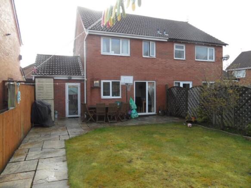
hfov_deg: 71.6
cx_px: 126
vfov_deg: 56.8
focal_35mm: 24
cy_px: 94
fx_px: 174
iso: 80
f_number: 3.2
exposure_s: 1/250
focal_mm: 3.9
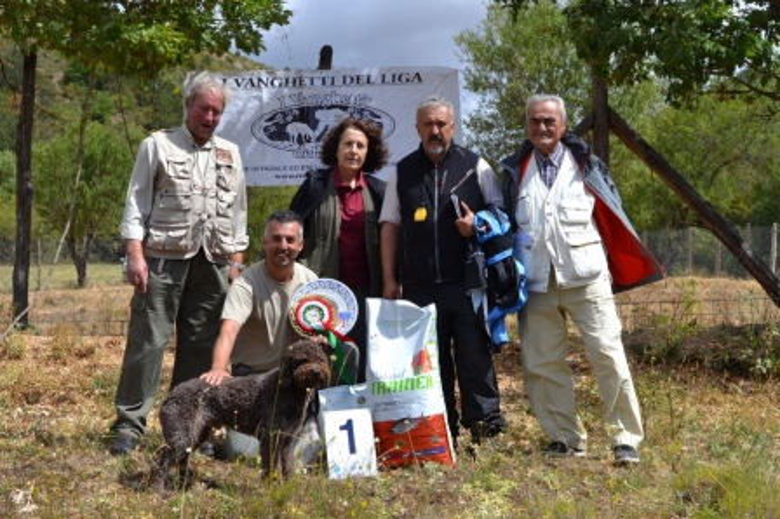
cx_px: 390
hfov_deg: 43.6
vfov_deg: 29.8
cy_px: 260
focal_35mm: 45
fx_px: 974
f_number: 8
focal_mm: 30
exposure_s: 1/250
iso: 100
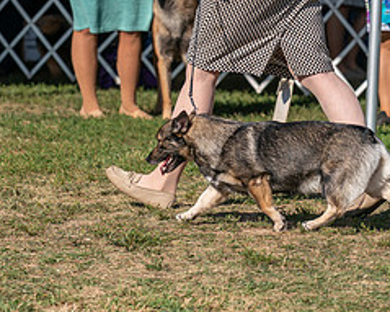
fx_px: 3184
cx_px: 236
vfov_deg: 5.6
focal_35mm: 276
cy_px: 16
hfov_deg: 7.0
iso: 100
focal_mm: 104
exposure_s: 1/1250
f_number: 4.5
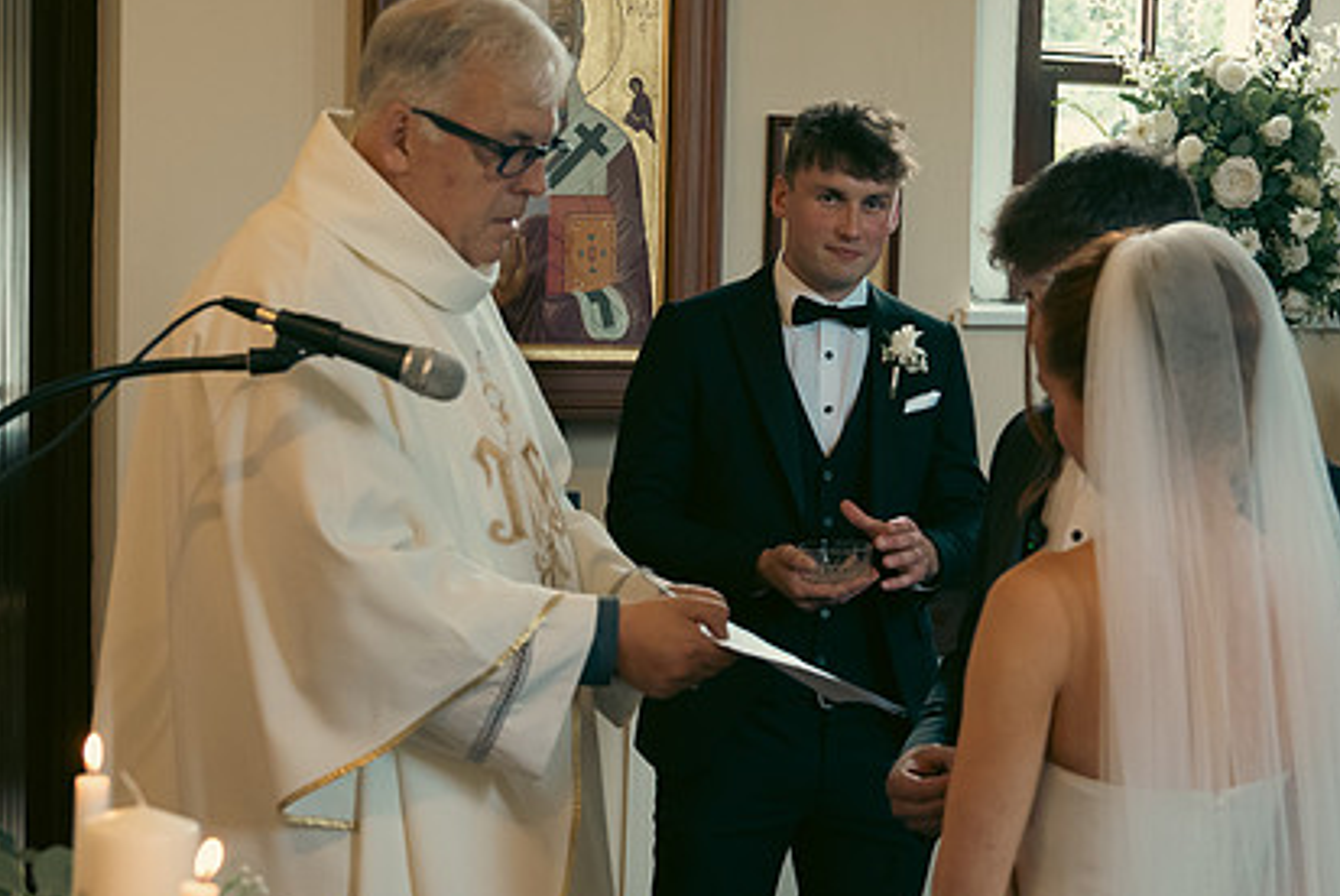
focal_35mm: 80
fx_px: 2980
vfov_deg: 17.1
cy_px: 482
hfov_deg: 25.2
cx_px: 899
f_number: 3.5
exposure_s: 1/200
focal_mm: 38
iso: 1250
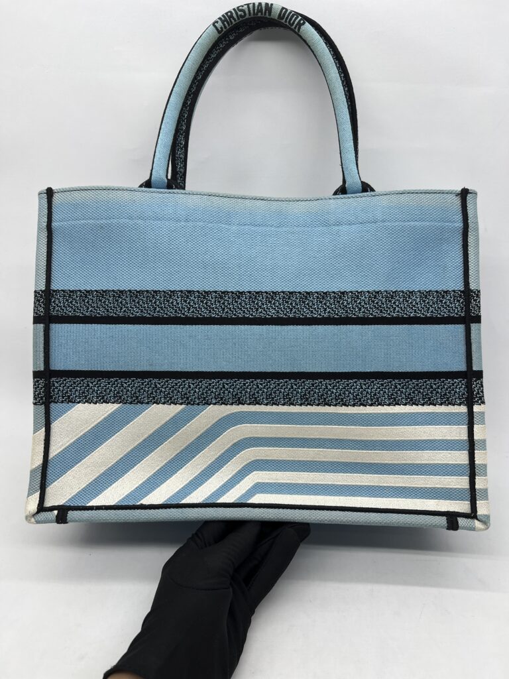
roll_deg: +1.3
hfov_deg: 53.1
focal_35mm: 26
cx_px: 254
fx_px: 510
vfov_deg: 67.3
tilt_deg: -24.5
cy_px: 340
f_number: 1.5
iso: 40
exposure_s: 1/218
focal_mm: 5.7
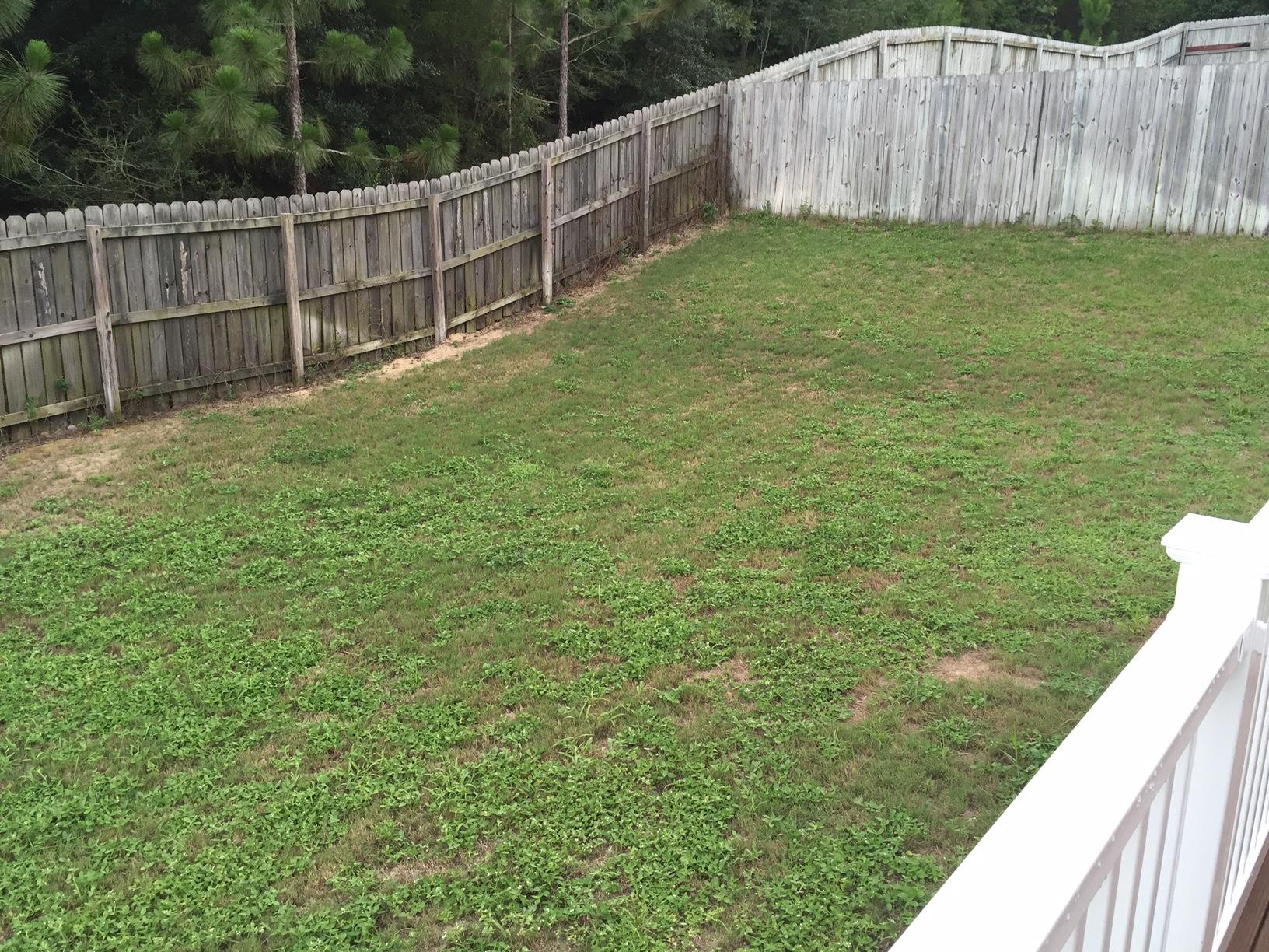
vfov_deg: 48.2
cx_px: 634
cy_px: 476
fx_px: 1063
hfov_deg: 61.7
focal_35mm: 29
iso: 50
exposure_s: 1/120
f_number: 2.2
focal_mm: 4.15
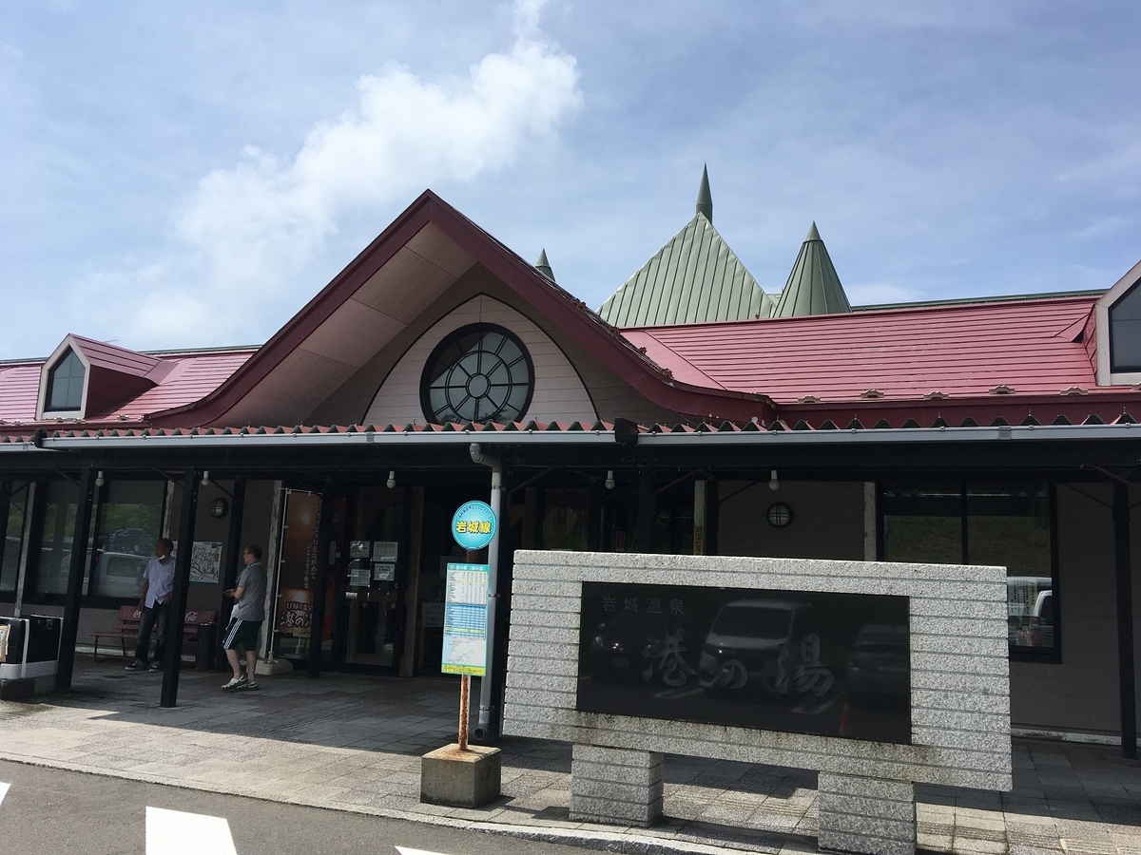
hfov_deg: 61.7
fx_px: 956
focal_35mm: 29
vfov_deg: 48.2
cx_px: 570
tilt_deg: +8.2
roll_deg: -4.5
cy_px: 428
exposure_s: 1/2262
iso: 25
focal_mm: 4.15
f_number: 2.2
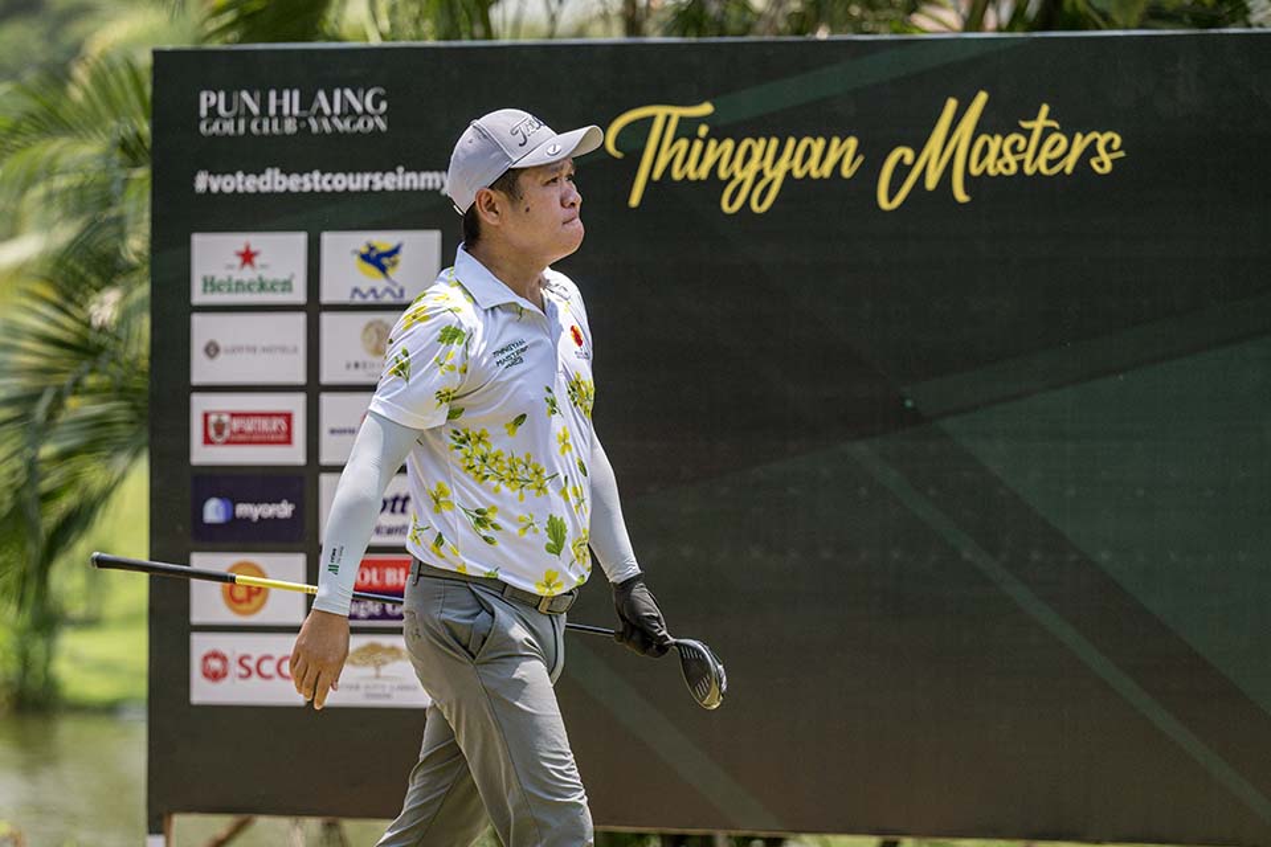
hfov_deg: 13.7
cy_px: 424
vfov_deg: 9.1
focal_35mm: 150
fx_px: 5295
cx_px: 636
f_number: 3.5
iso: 560
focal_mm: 150
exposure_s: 1/5000
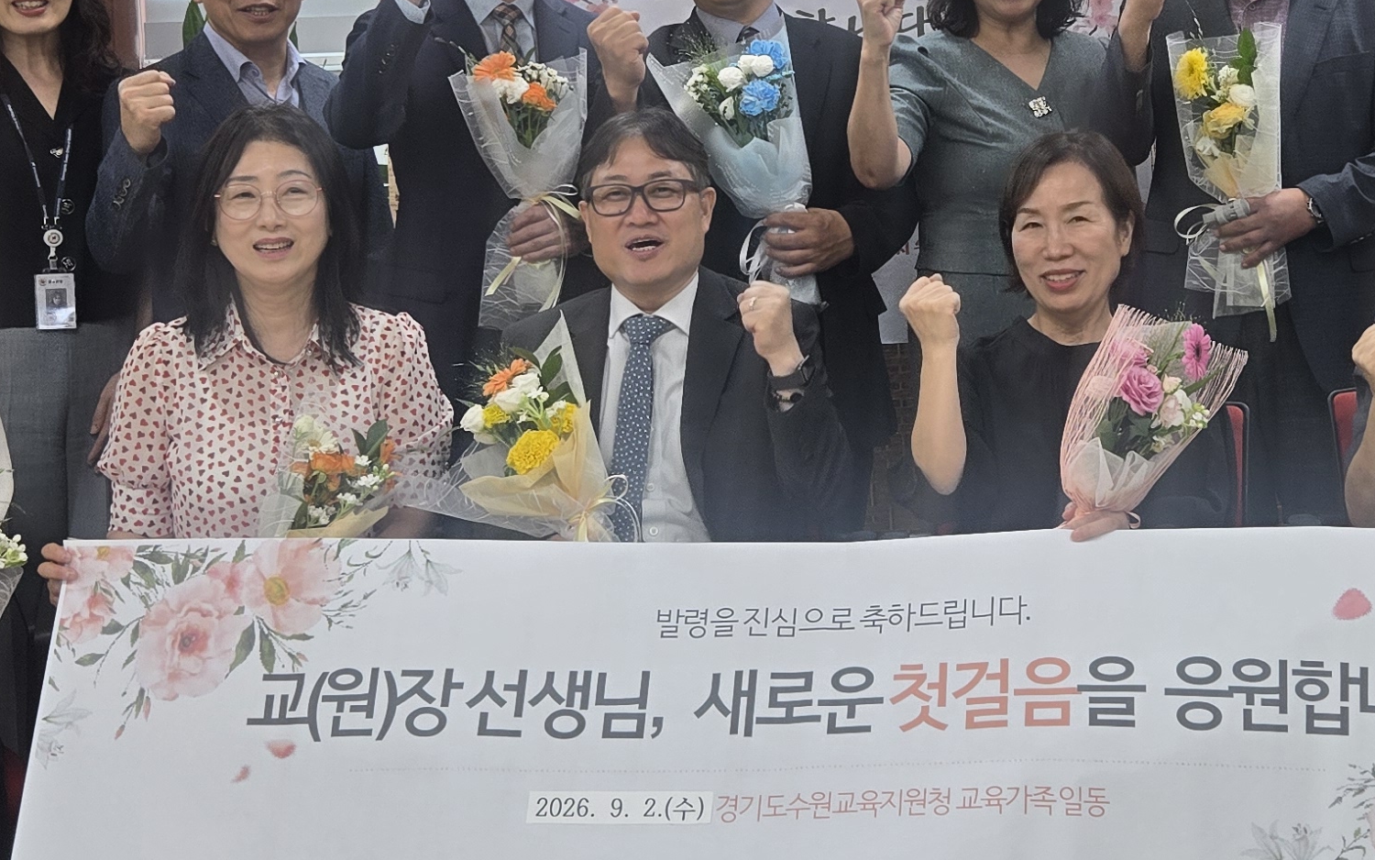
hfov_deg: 31.2
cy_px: 243
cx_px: 962
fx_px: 2436
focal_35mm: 65
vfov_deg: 19.9
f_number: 1.8
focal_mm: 5.4
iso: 50
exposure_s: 1/120
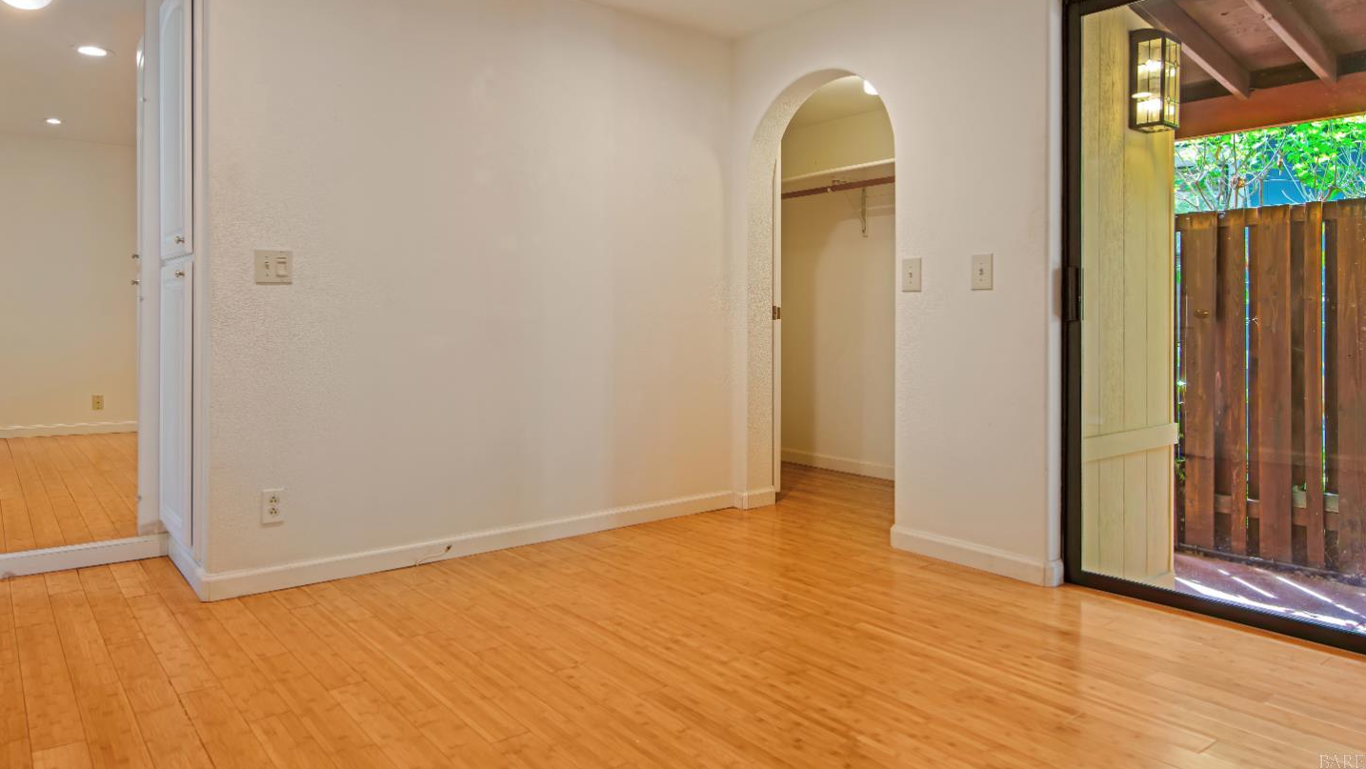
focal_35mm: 23
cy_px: 320
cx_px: 682
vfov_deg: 49.3
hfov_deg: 78.7
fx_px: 833
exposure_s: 1/25
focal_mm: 14
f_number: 2.8
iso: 100
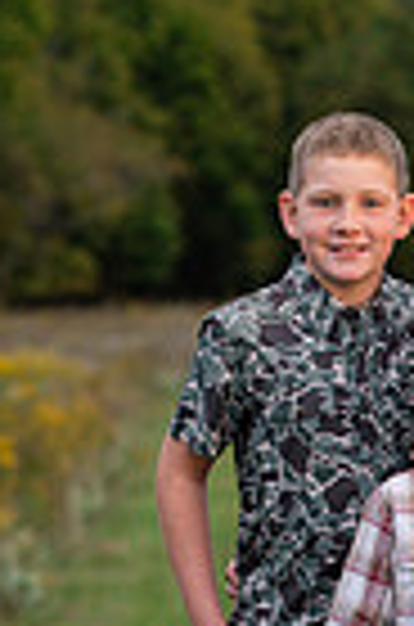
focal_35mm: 276
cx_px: 621
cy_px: 518
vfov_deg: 7.5
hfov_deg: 4.9
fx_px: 4785
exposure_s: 1/250
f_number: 3.2
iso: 640
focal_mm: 85
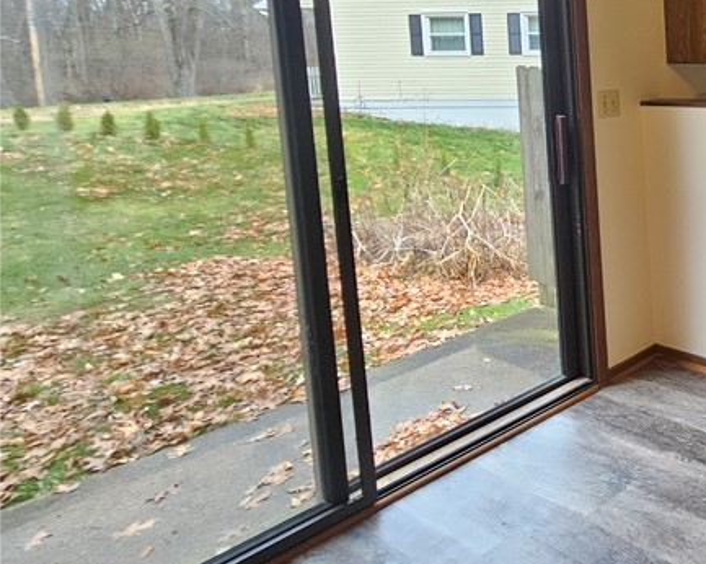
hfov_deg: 41.6
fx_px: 627
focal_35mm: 30
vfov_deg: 46.1
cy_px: 119
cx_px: 833
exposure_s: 1/60
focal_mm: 2.2
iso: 80
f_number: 2.2
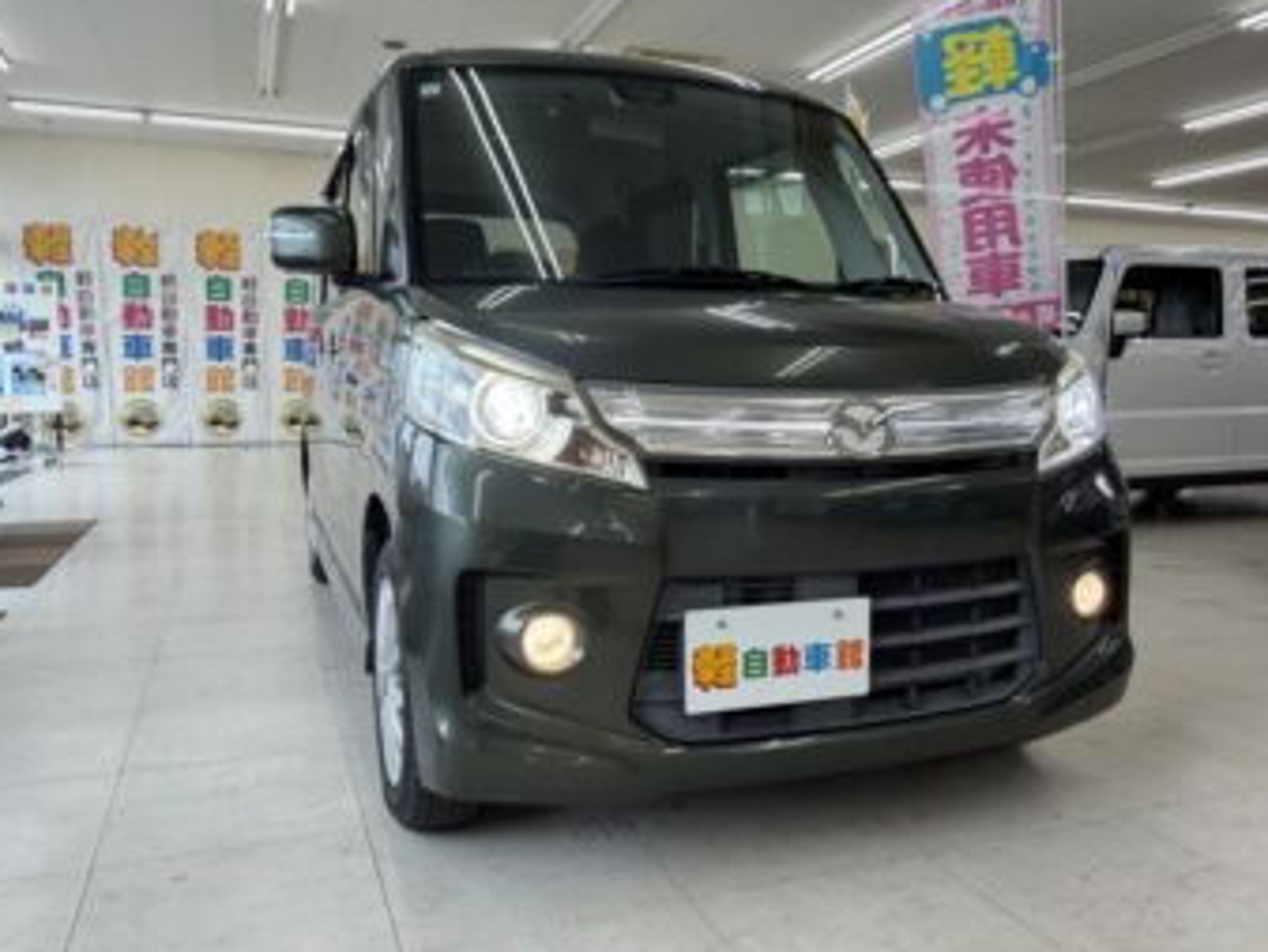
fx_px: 989
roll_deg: -0.4
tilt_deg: -4.0
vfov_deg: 51.4
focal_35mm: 27
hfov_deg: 65.3
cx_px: 636
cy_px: 468
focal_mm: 2.22
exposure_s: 1/91
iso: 125
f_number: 2.2
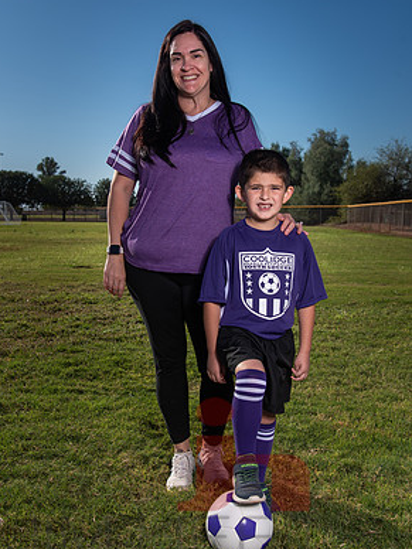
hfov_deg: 36.8
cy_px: 276
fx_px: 619
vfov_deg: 47.9
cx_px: 202
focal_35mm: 39
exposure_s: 1/1000
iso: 100
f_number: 5.6
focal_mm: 35
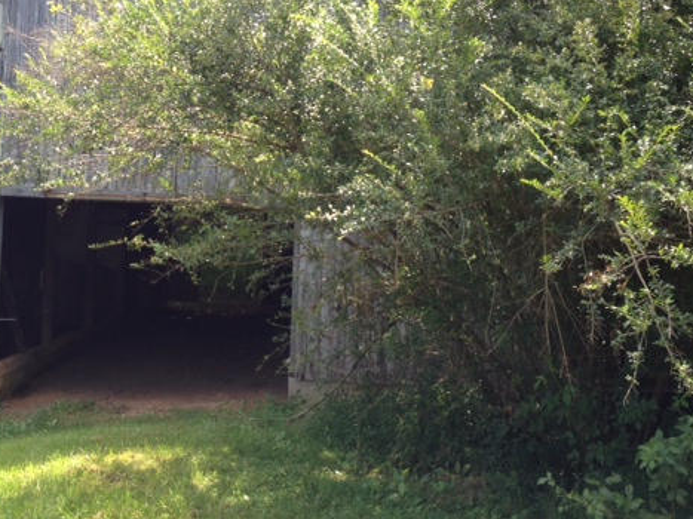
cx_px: 251
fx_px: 961
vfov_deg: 30.1
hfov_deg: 39.3
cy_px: 176
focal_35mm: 48
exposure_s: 1/308
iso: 50
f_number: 2.4
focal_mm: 4.28
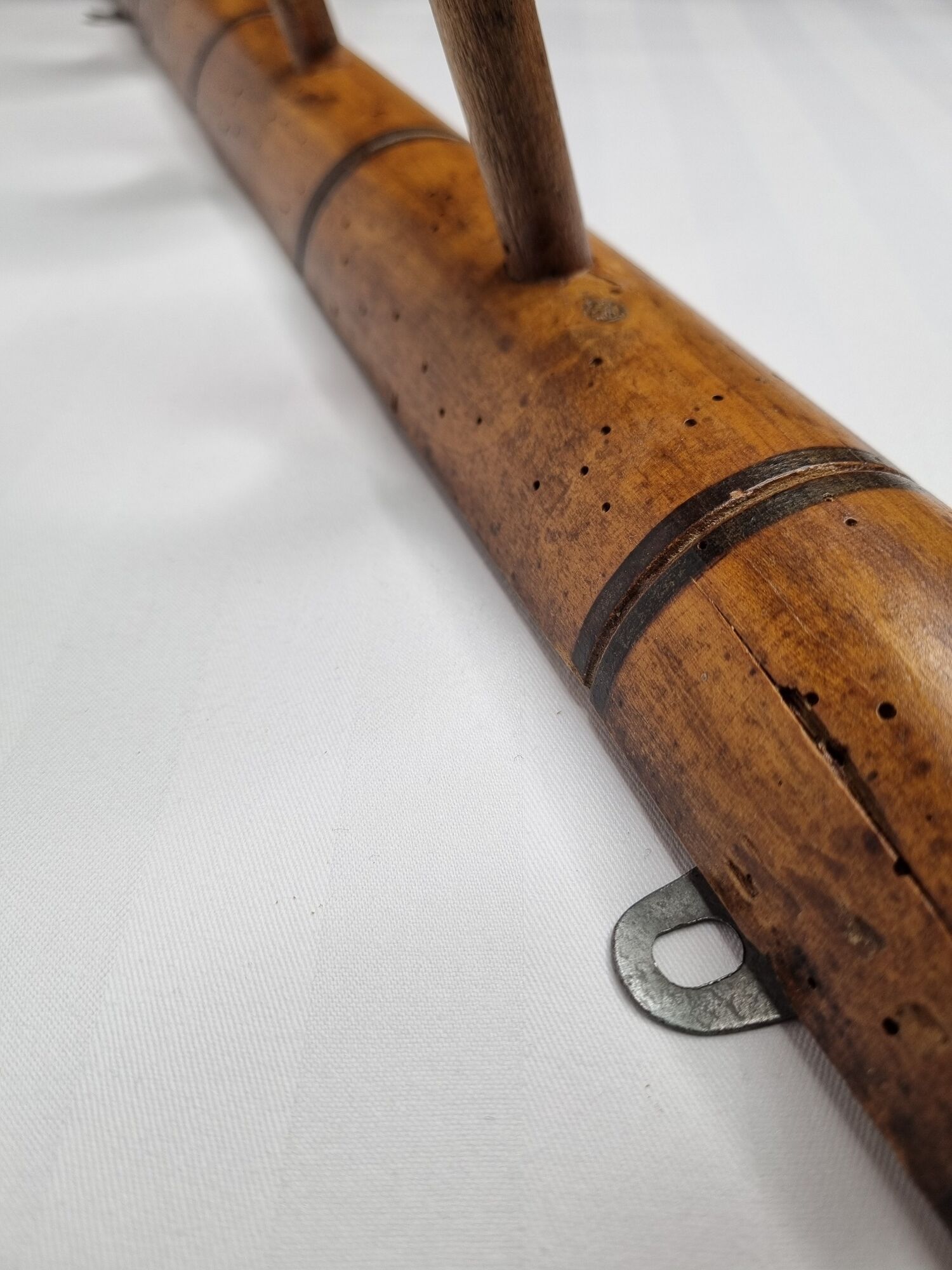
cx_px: 476
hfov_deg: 53.1
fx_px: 953
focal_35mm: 26
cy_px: 635
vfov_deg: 67.3
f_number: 1.8
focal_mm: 5.4
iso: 50
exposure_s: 1/145
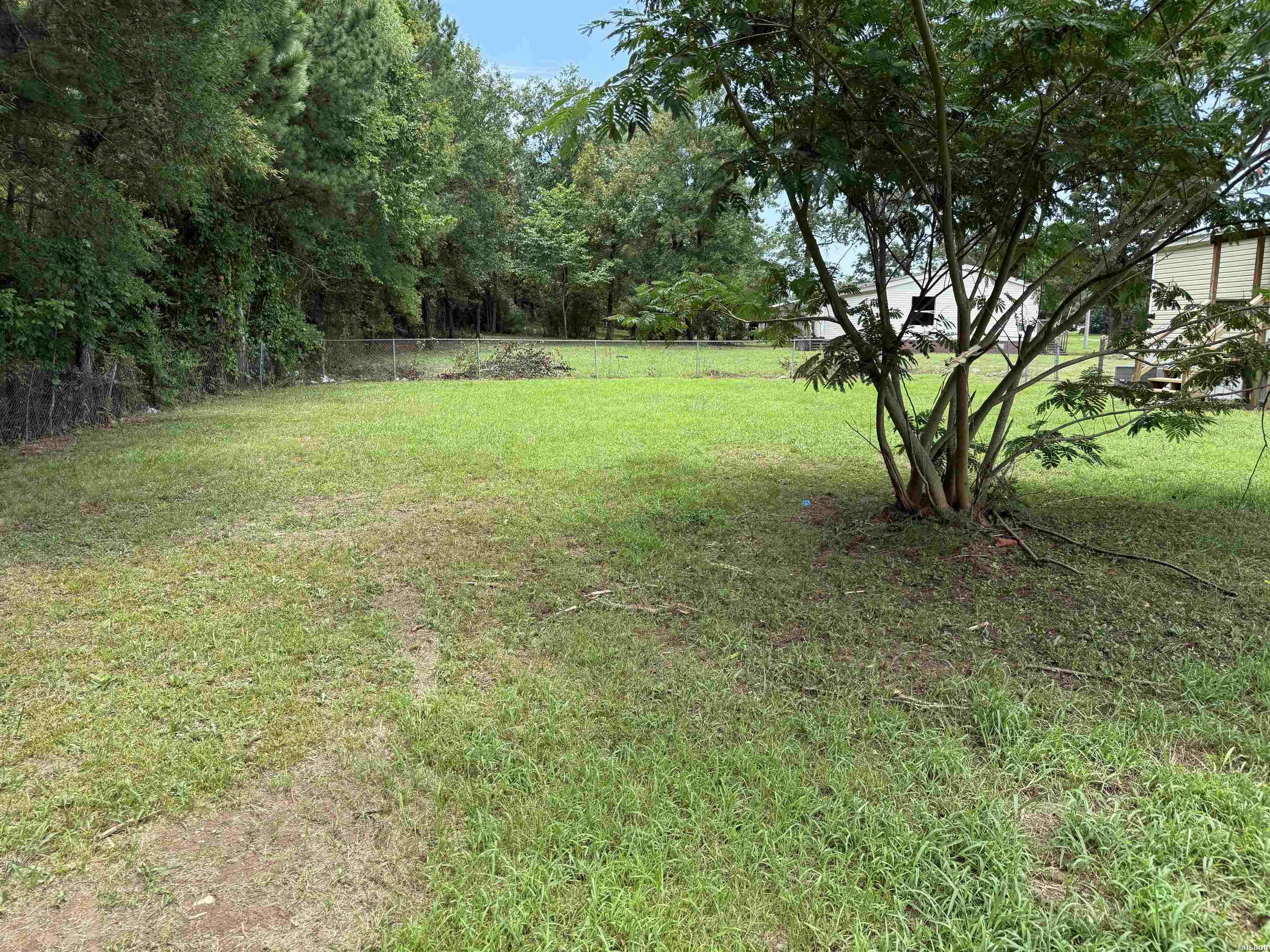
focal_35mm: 24
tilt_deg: -9.0
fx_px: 881
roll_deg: -0.9
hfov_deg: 71.6
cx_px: 635
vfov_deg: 56.8
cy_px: 476
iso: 80
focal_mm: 6.76
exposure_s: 1/1361
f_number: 1.78
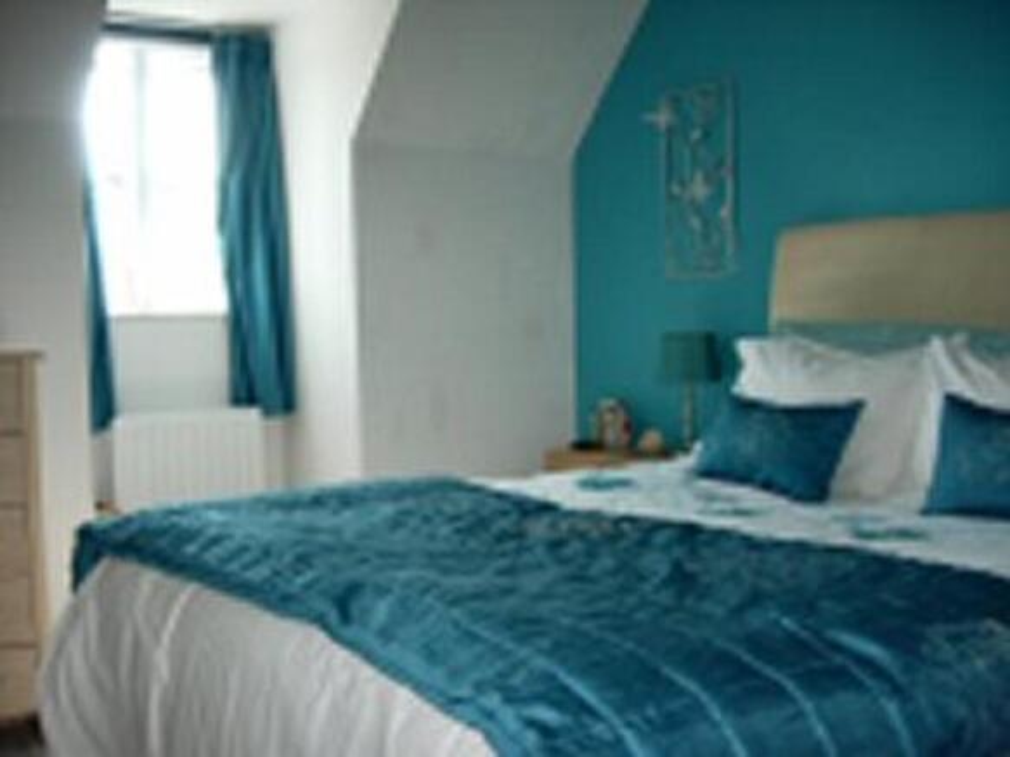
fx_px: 1109
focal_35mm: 38
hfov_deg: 49.0
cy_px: 378
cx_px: 505
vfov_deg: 37.7
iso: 79
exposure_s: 1/50.7
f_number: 2.8
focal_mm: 7.8
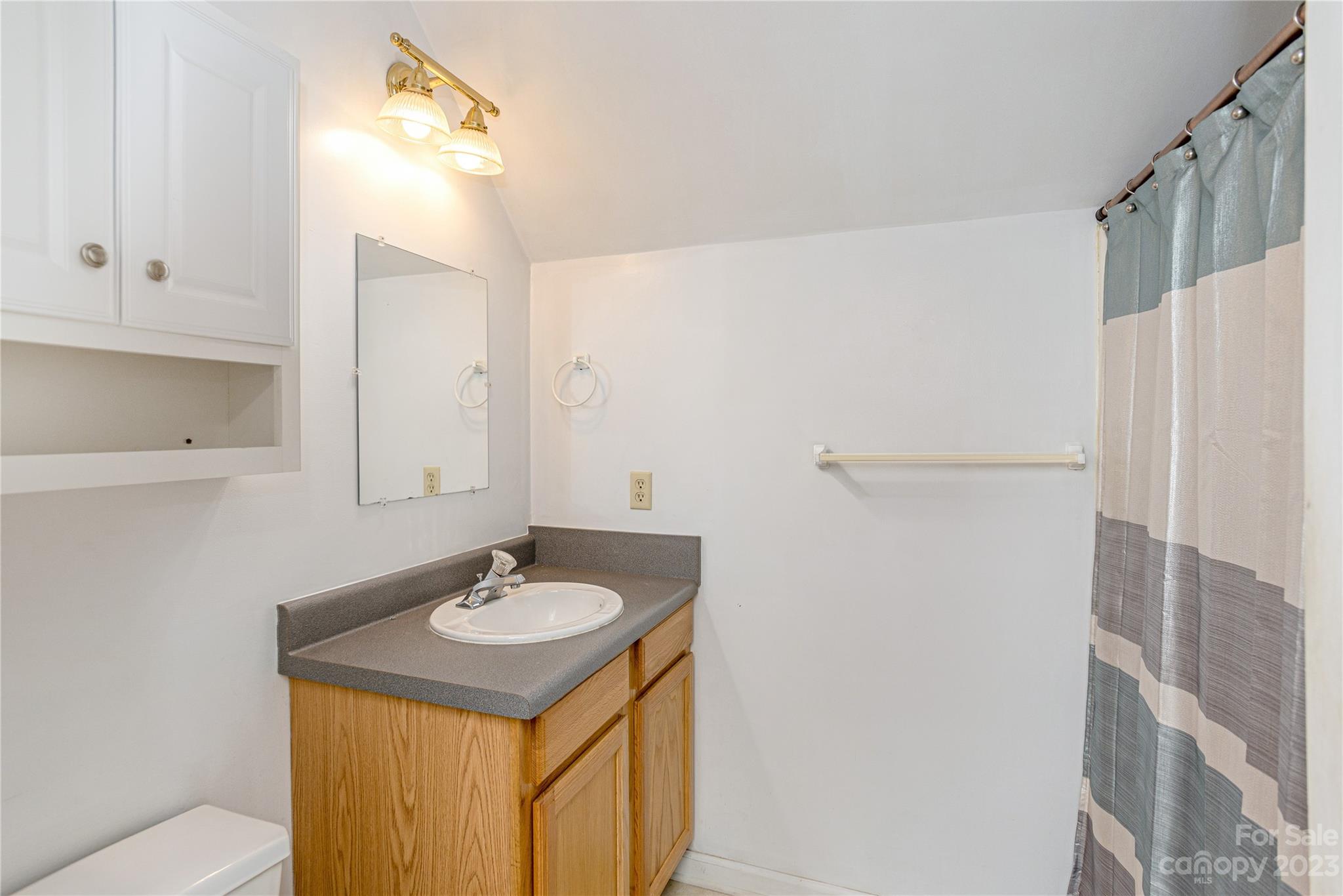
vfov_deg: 70.5
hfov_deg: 93.3
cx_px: 672
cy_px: 448
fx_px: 634
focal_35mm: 17
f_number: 8
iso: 320
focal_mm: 17
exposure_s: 1/125
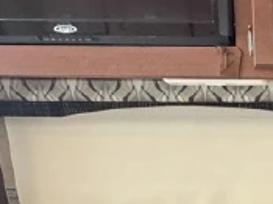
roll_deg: -1.9
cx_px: 314
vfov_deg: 22.1
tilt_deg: -21.6
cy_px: 199
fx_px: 504
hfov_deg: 27.3
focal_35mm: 64
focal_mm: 2.22
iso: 640
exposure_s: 1/60
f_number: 2.2
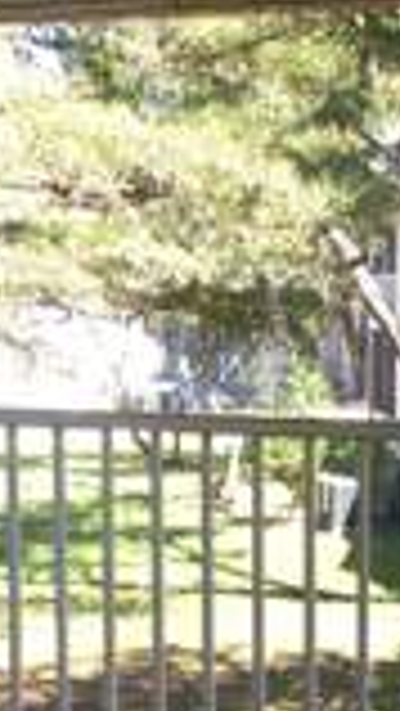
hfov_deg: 12.6
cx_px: 288
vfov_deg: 22.1
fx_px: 1808
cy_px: 477
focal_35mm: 96
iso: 25
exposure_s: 1/120
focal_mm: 4.15
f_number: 2.2
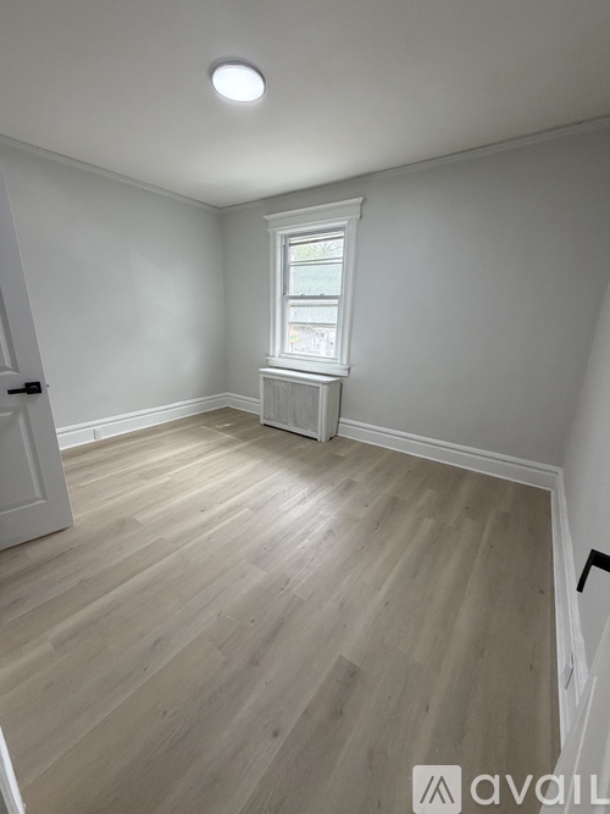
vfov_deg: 102.1
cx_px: 305
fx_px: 329
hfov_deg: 85.7
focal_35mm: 14
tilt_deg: -14.8
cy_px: 407
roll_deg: -0.9
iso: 250
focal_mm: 2.22
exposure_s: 1/121
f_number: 2.2
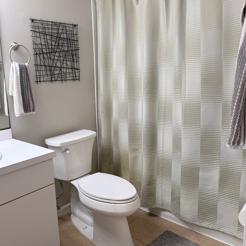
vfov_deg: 55.6
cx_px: 78
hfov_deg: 54.3
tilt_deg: -9.2
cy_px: 122
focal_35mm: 29
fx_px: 233
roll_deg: +3.3
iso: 100
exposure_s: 1/60
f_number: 1.78
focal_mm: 6.76
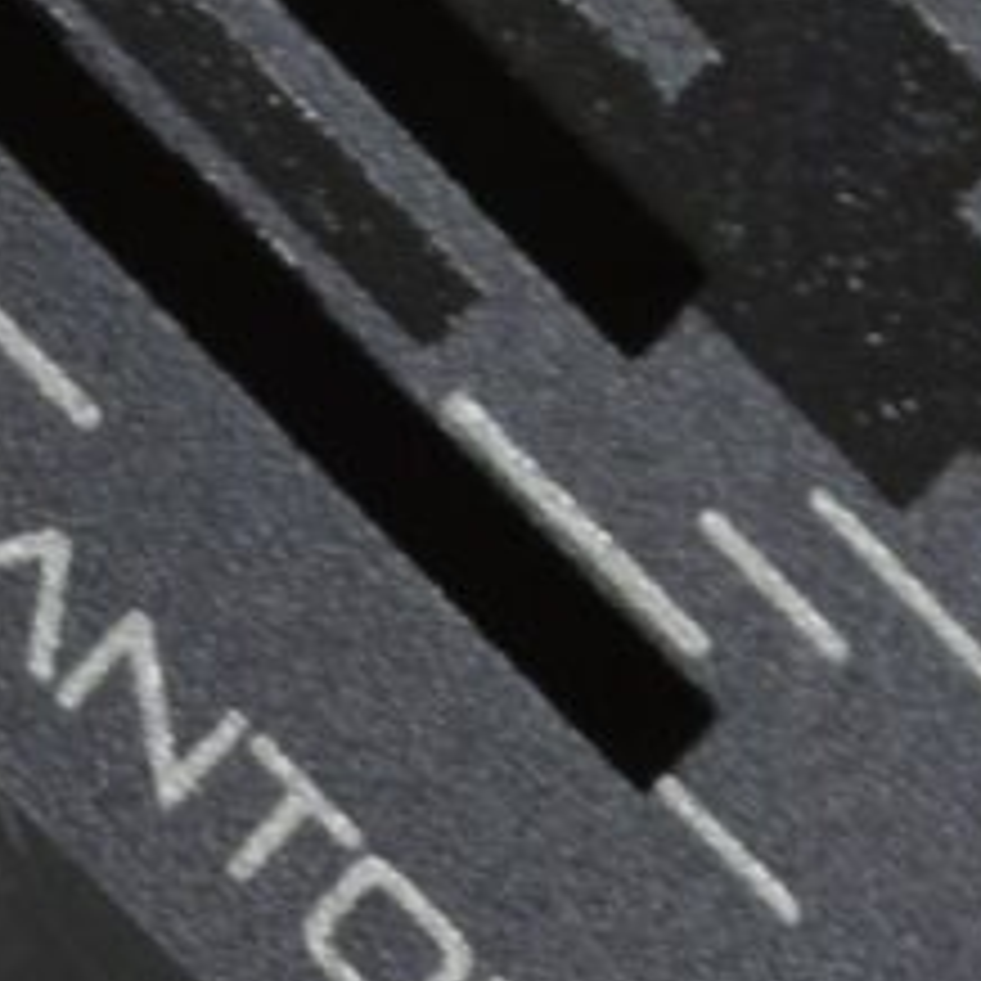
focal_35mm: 628
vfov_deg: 2.8
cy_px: 1294
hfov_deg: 2.8
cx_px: 1188
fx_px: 20135
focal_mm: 42
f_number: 5
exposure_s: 1/8
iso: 400
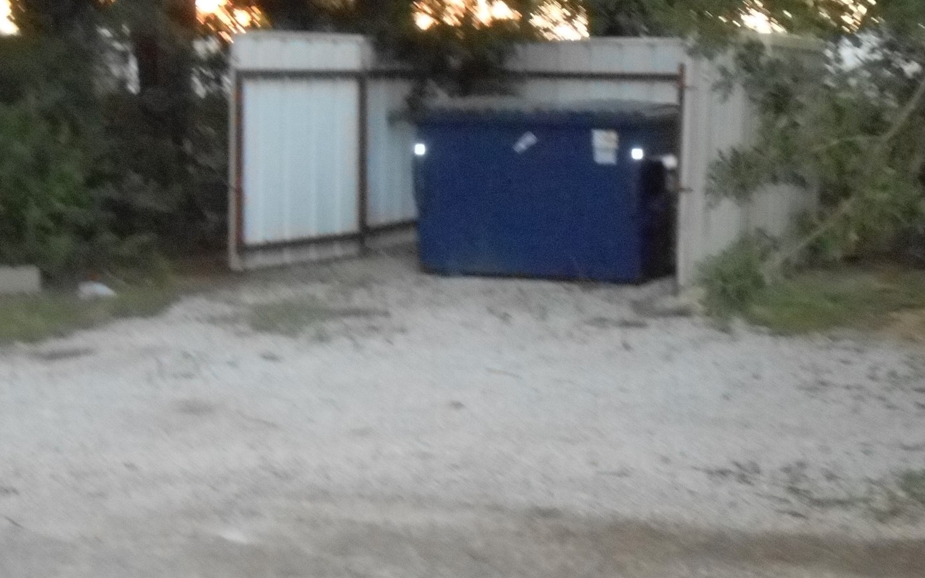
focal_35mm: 70
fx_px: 1765
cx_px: 528
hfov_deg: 29.3
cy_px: 236
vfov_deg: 18.6
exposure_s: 1/30
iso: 1250
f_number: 4.5
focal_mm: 7.8
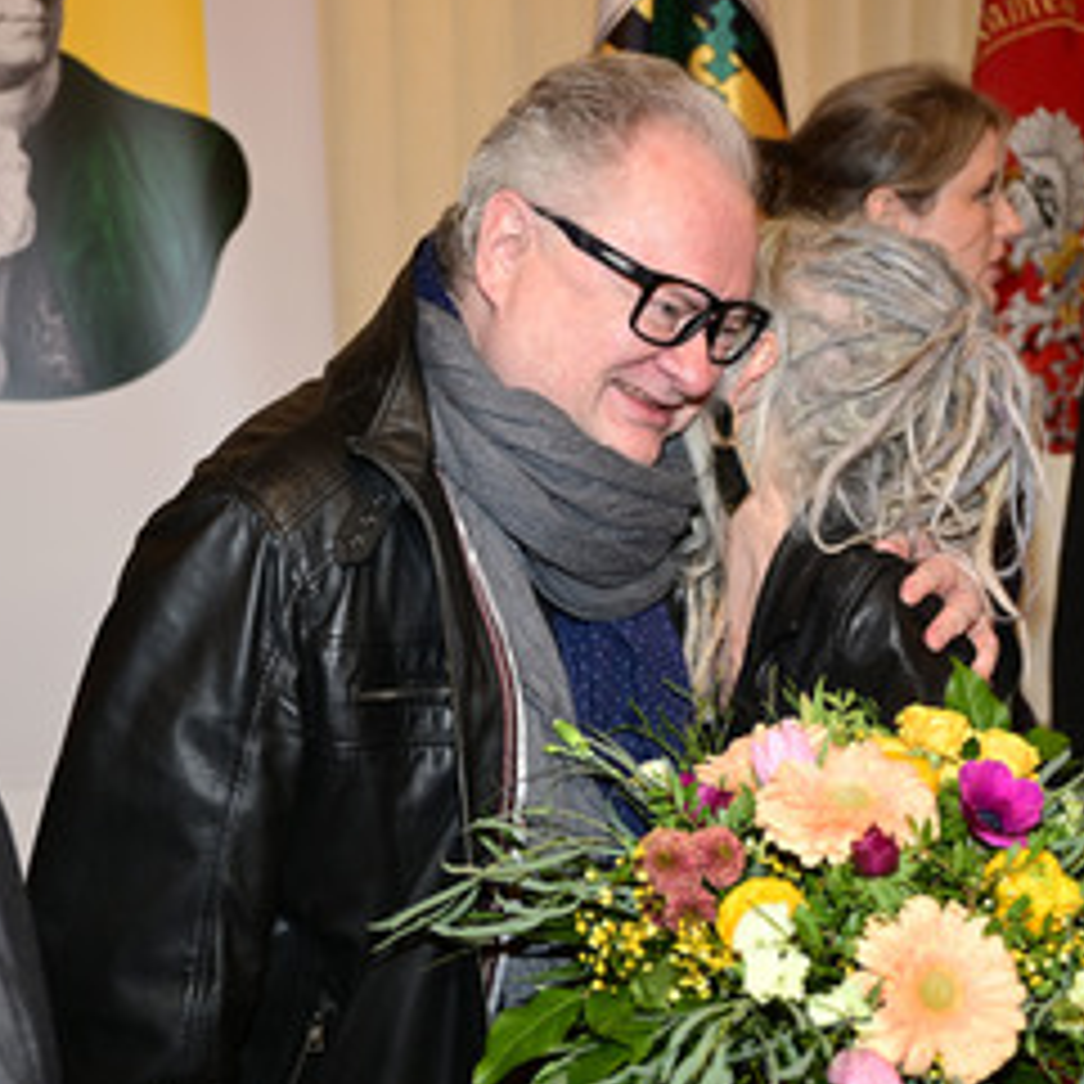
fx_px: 1913
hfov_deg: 31.5
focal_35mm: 54
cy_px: 603
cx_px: 654
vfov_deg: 31.6
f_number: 2.8
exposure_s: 1/160
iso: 800
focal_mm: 34
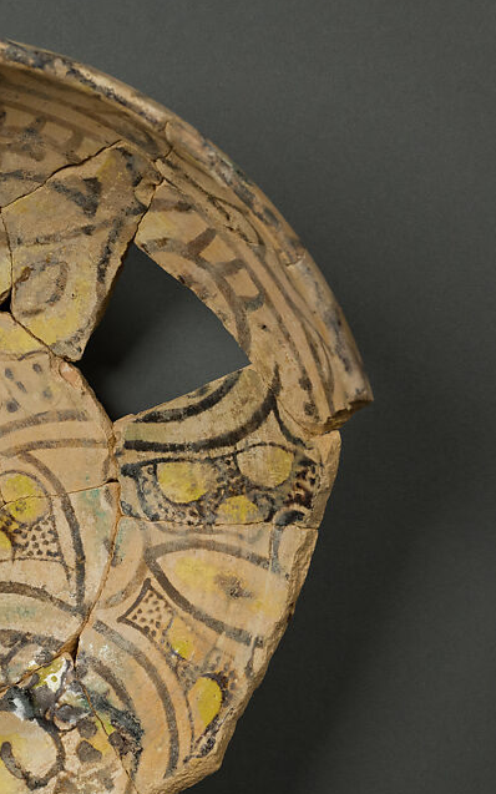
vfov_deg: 21.6
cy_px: 481
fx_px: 2077
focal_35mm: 96
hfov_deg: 13.2
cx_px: -113
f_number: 10
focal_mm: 50
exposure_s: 1/40
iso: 500
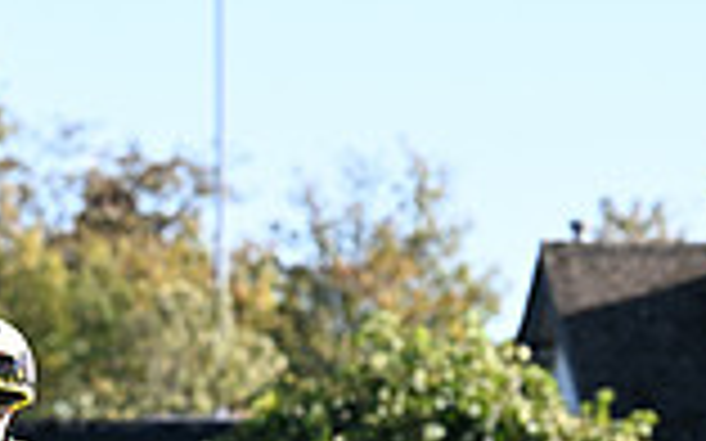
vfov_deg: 2.2
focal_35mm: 603
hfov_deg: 3.5
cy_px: 857
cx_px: -9
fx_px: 11598
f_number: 5.6
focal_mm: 160
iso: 400
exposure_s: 1/800
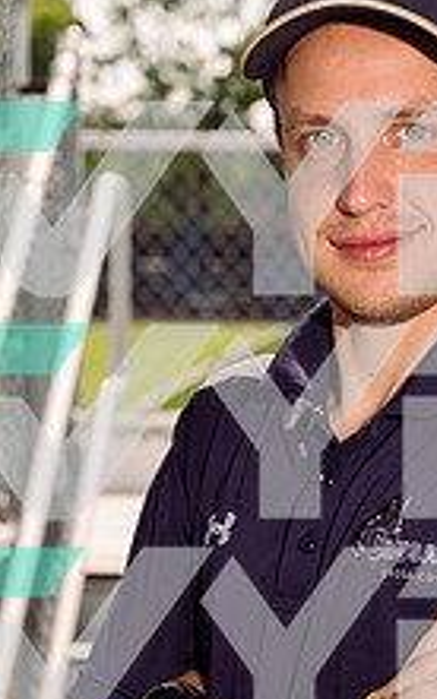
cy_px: 424
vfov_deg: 14.4
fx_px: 2765
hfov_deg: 9.0
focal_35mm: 145
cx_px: 367
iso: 64
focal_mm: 70
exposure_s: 1/250
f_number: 6.3
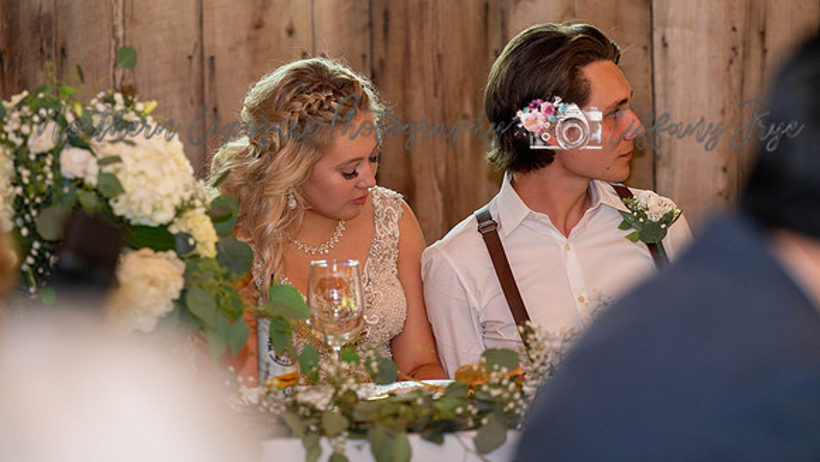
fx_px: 4552
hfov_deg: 10.3
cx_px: 410
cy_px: 190
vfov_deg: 5.8
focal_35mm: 209
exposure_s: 1/60
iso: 2500
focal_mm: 200
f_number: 4
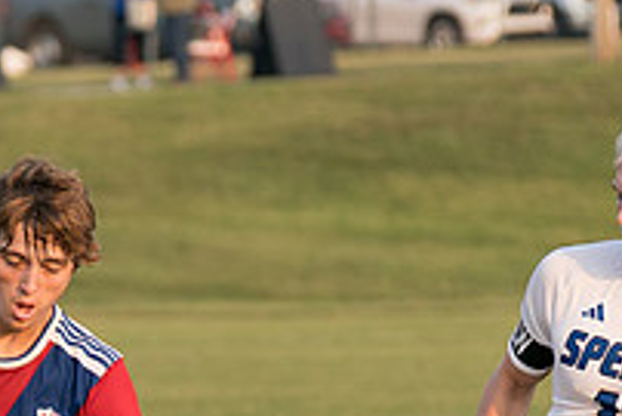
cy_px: 517
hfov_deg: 4.2
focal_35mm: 493
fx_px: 8524
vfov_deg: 2.8
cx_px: -38
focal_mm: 92
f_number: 2.8
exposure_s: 1/1250
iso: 320
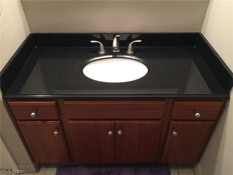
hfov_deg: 61.7
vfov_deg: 48.2
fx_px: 195
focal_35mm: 29
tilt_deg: -38.5
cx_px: 116
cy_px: 88
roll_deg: -0.5
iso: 100
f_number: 2.2
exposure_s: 1/15
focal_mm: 4.15
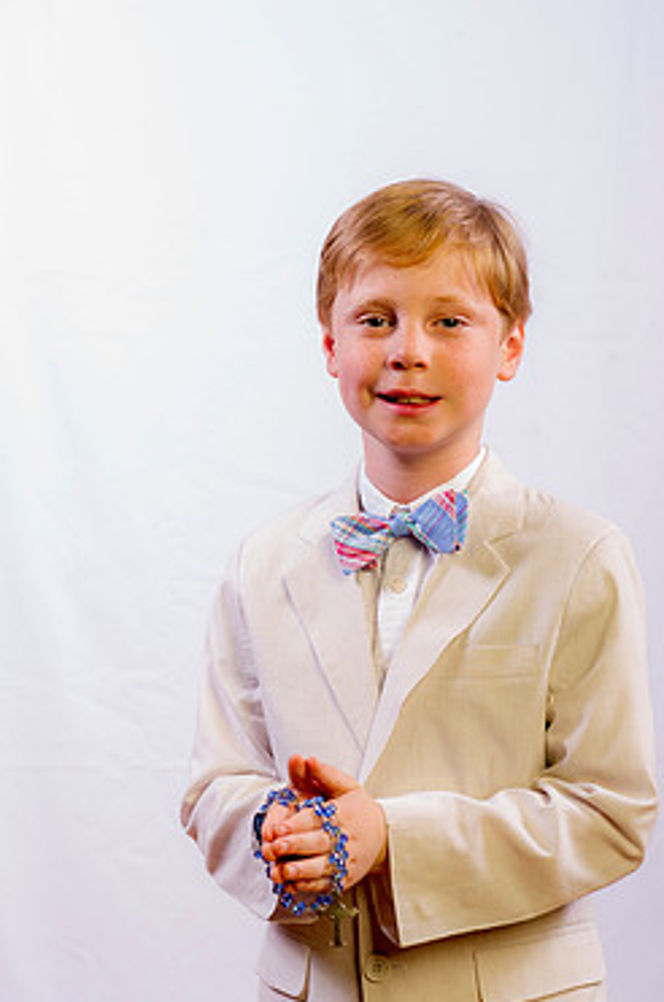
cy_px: 540
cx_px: 401
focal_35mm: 85
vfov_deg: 23.9
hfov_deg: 16.0
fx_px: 2360
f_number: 8
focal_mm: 70
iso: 100
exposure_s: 1/200
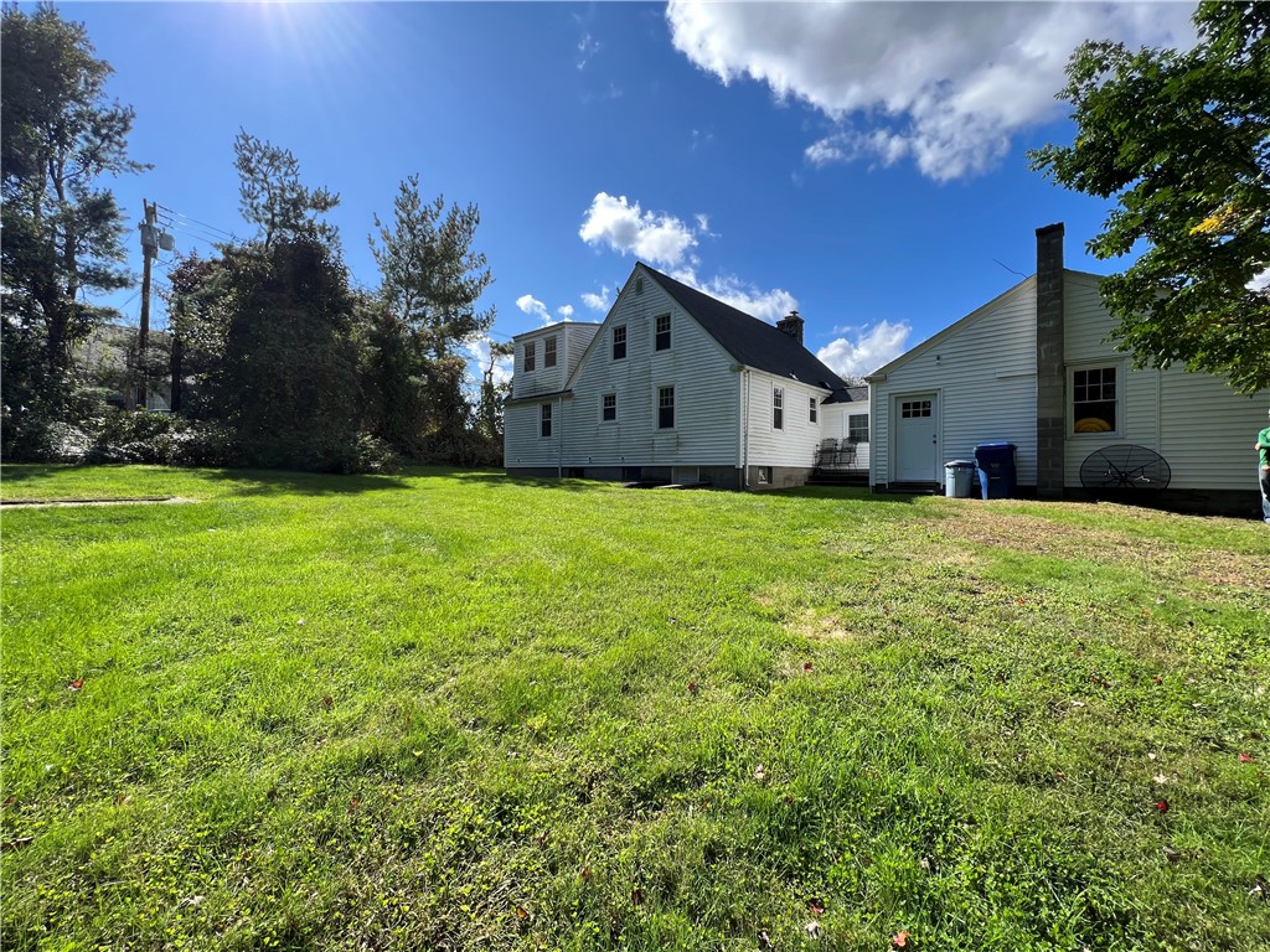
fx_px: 477
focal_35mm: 13
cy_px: 476
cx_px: 635
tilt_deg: -0.5
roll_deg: -0.5
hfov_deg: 106.2
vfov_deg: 89.9
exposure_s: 1/1096
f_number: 1.8
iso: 32
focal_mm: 1.57
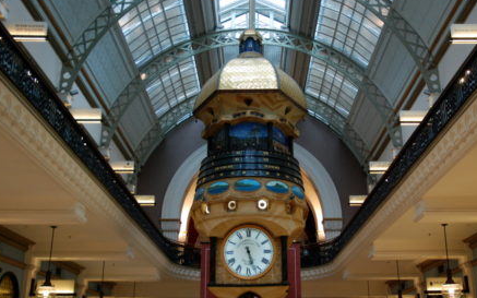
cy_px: 166
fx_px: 546
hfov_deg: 47.2
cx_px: 257
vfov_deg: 30.5
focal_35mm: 42
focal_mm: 24
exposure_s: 1/40
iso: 800
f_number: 3.8
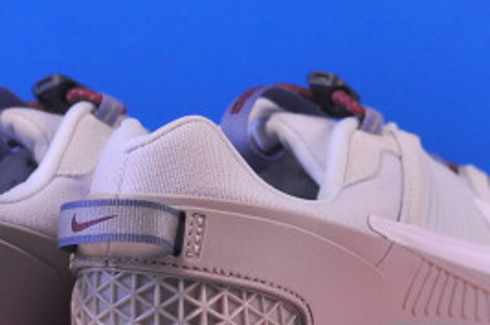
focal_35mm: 225
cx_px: 202
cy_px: 107
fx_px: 3057
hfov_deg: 9.2
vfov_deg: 6.1
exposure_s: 1/250
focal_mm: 50
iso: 250
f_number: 3.2
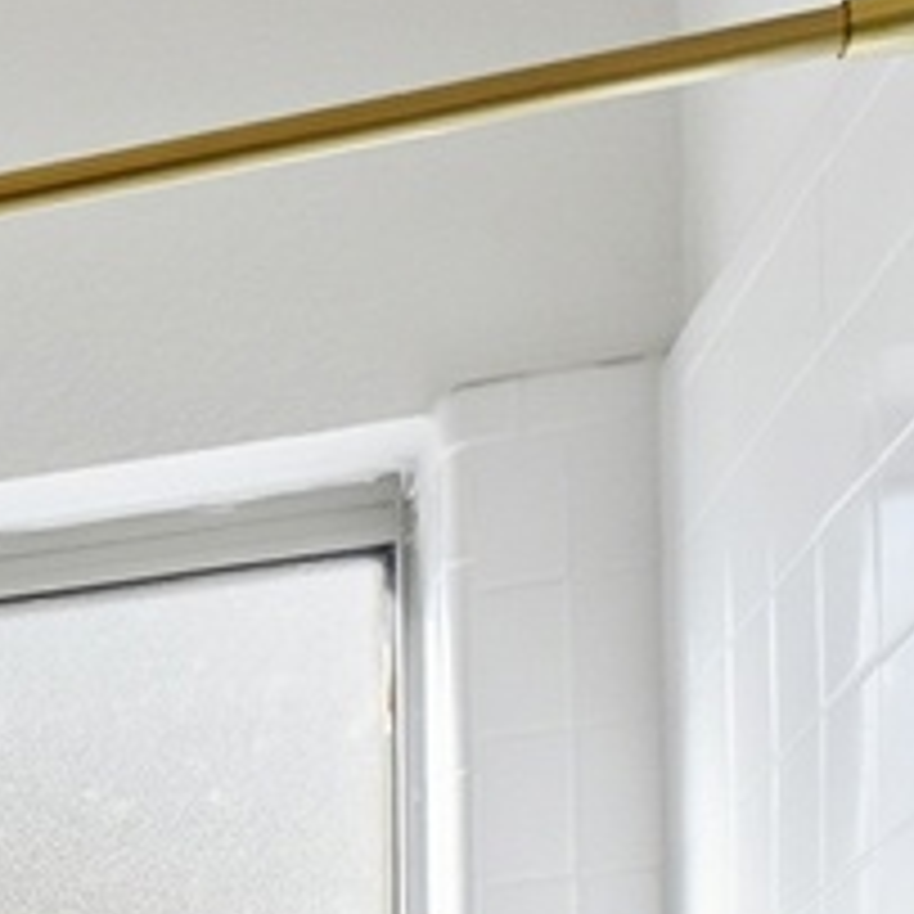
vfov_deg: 16.0
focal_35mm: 88
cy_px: 1756
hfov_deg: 11.9
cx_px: -1702
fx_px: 2629
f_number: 6.3
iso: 200
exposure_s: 1/200
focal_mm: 9
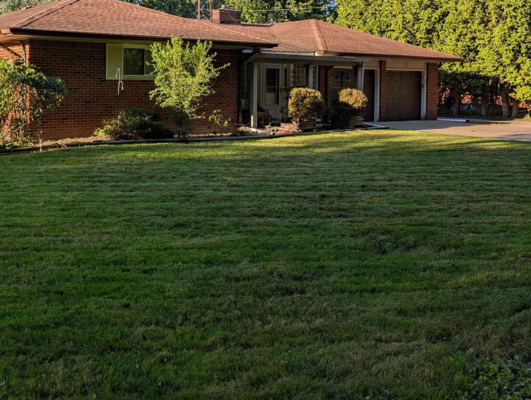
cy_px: 108
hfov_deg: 45.7
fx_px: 615
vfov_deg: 35.4
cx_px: 158
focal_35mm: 40
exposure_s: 1/522
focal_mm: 6.9
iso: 19
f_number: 1.68
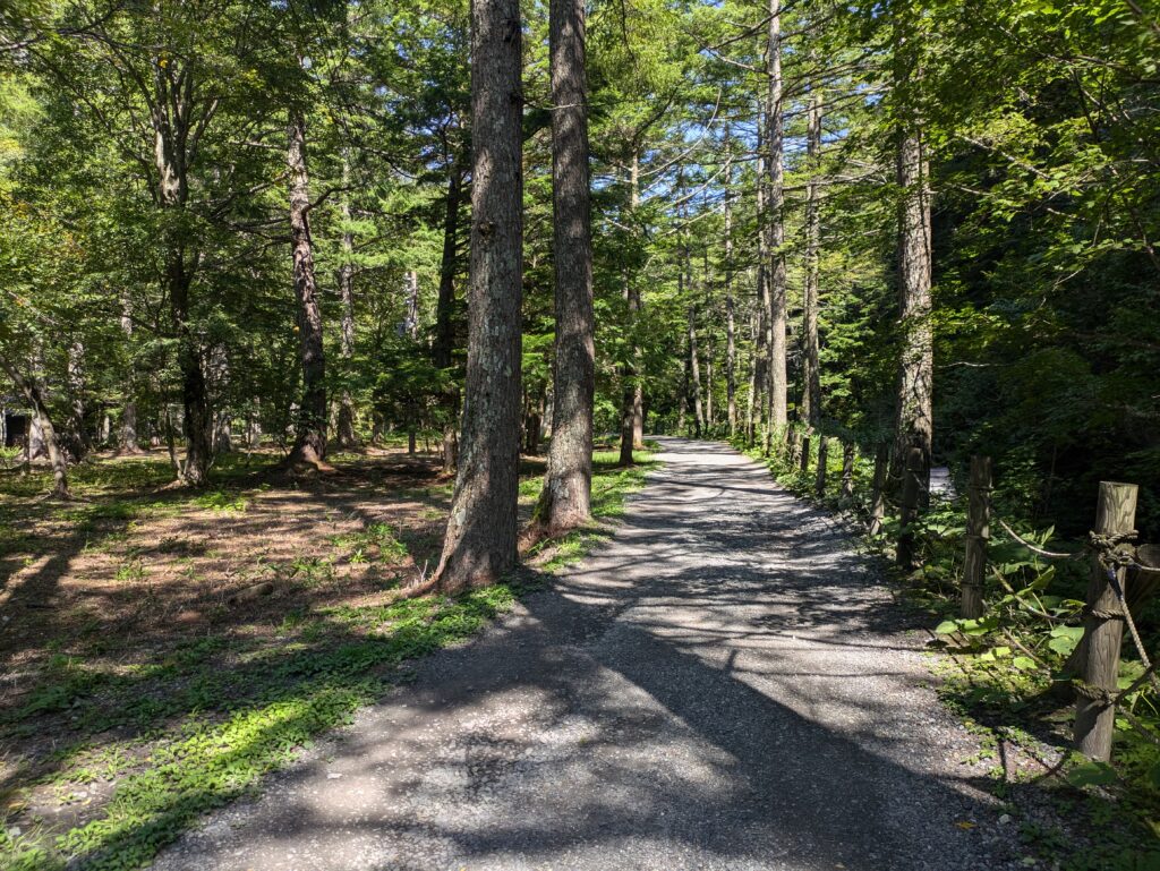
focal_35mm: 25
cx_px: 580
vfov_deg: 54.9
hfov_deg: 69.4
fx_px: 838
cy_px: 436
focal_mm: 5.43
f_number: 1.89
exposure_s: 1/426
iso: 41
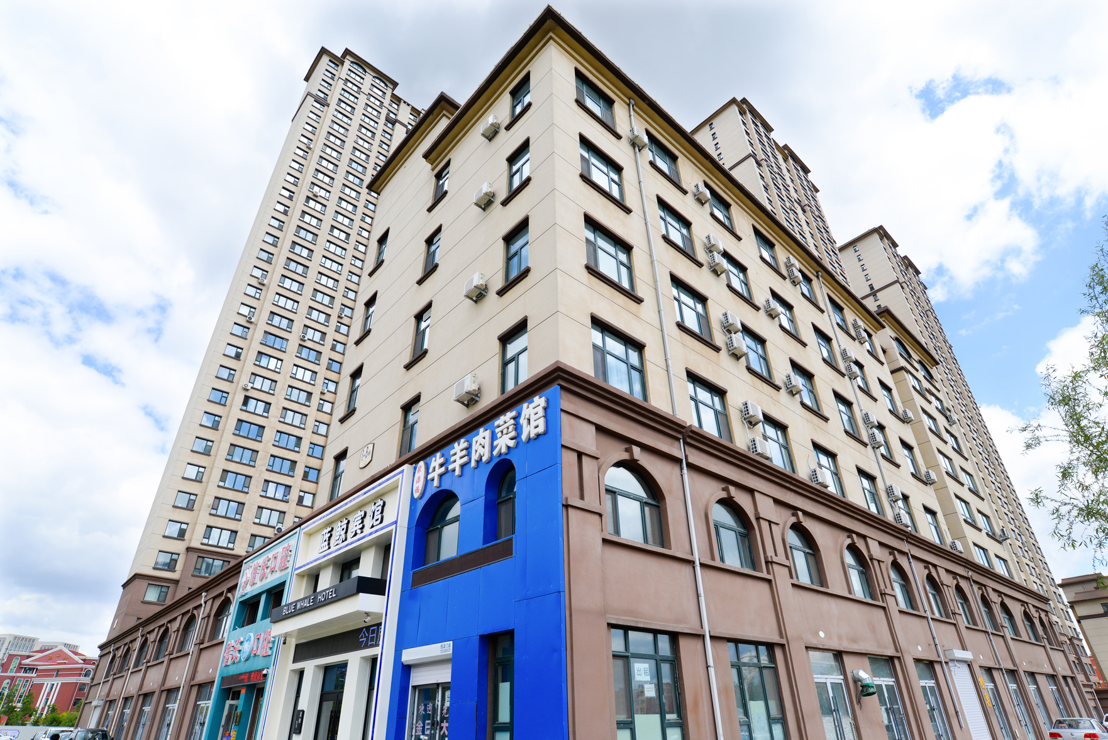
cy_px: 370
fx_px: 554
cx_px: 554
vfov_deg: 67.5
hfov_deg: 90.0
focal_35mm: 18
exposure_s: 1/250
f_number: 8
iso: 100
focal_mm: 18
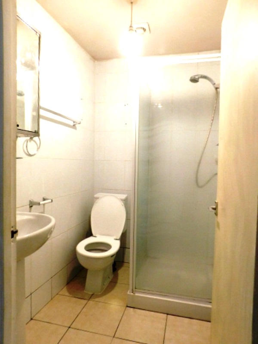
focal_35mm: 23
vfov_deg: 73.9
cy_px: 172
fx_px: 229
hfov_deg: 58.9
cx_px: 129
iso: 280
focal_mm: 4
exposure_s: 1/30
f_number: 3
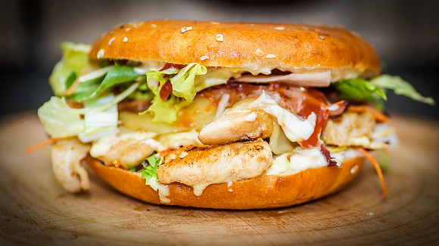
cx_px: 228
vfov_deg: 7.3
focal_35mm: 167
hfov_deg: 12.9
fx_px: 1938
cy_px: 99
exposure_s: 1/80
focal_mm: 85
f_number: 1.8
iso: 100
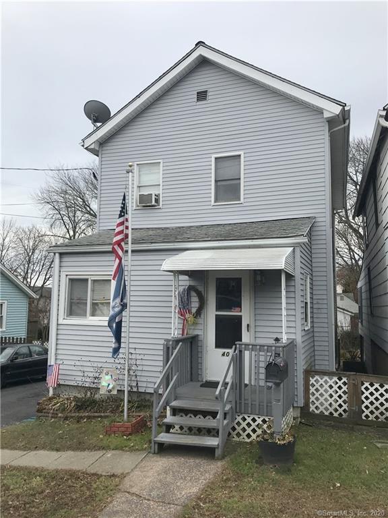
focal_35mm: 28
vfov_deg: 63.4
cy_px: 259
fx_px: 418
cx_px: 194
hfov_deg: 49.7
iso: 20
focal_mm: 3.99
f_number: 1.8
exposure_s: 1/772
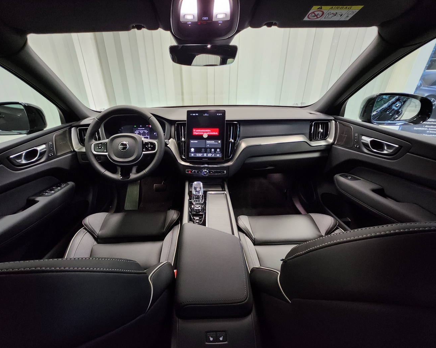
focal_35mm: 14
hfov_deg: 100.5
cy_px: 169
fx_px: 181
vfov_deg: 88.0
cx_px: 201
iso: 320
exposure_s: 1/33.3
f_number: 2.2
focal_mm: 1.74
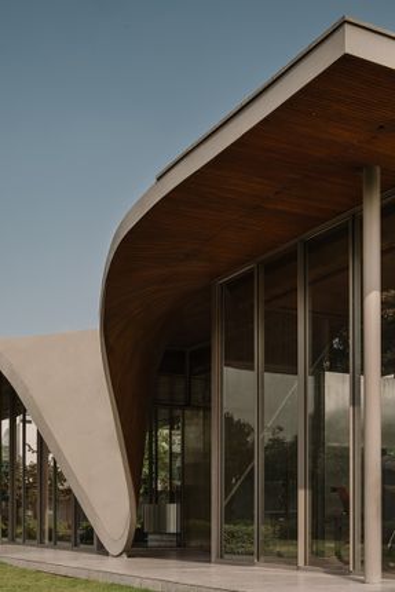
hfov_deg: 27.0
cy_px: 296
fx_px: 822
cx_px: 198
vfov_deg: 39.6
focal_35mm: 50
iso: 100
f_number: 10
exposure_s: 1/50
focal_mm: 50
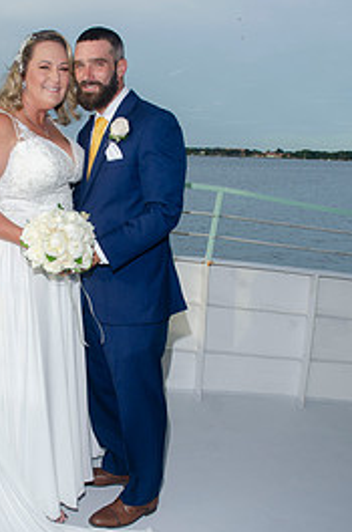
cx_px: 91
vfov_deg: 42.8
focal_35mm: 46
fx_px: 677
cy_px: 284
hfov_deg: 28.7
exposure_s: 1/250
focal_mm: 18
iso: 100
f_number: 8
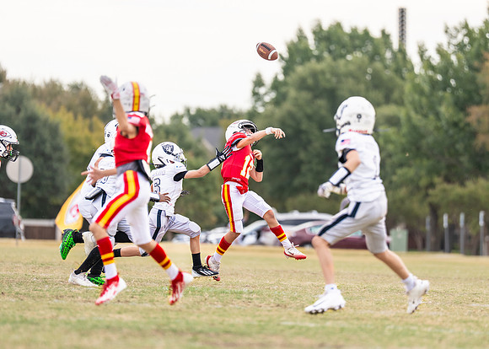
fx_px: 4158
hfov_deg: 6.7
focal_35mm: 299
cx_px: 269
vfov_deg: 4.8
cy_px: 179
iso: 160
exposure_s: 1/1600
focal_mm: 200
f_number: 2.8
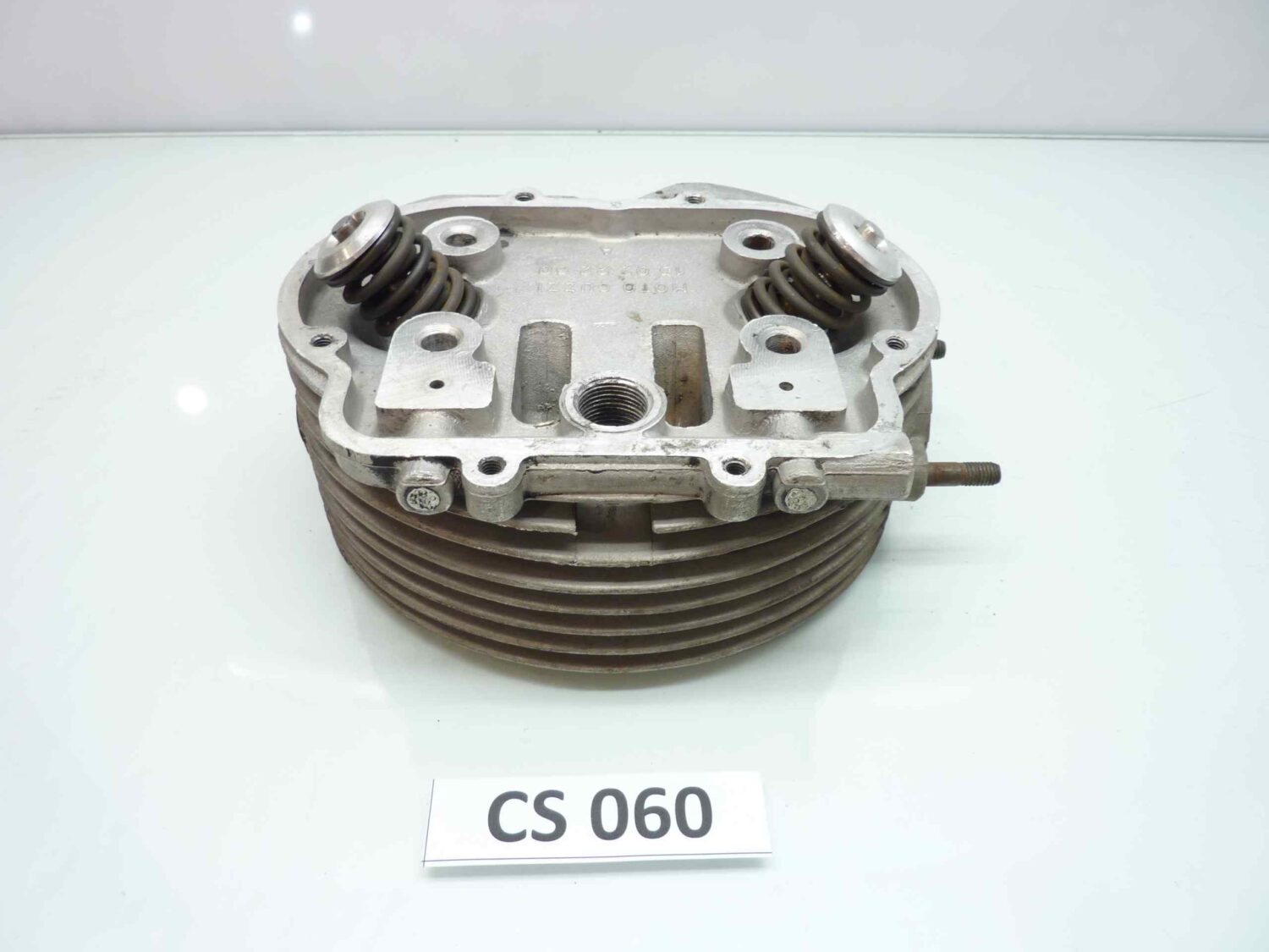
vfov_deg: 54.9
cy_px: 476
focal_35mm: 25
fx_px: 916
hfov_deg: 69.4
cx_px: 634
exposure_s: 1/10
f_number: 3.3
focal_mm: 4.1
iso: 80
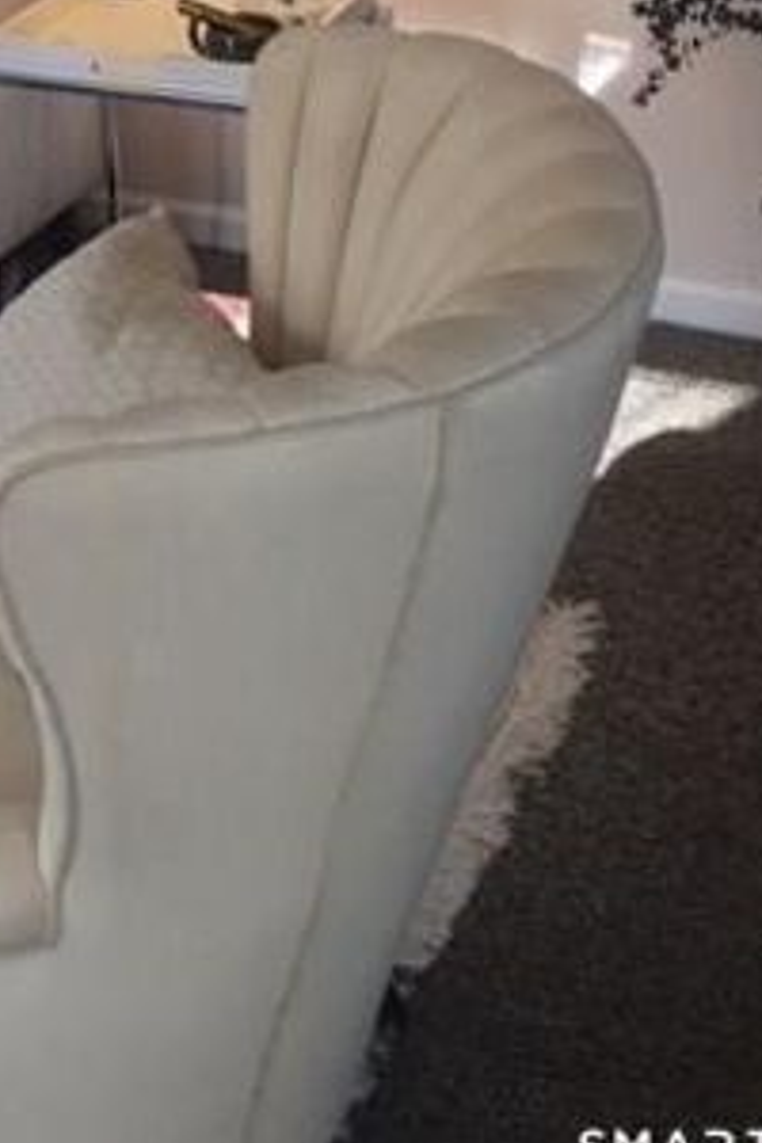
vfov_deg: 28.1
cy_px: -25
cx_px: -27
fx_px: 2127
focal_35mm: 67
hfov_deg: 19.6
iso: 32
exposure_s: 1/30
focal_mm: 4.15
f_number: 2.2
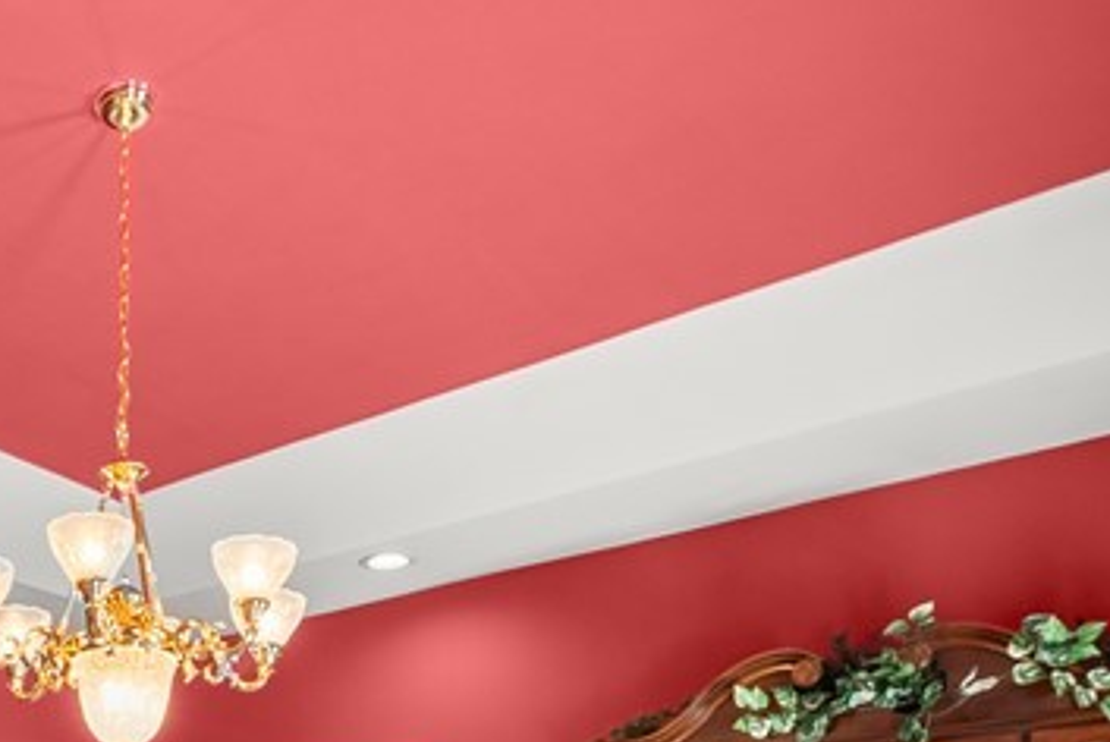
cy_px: 1003
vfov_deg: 26.0
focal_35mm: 43
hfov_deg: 40.8
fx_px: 1327
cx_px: 50
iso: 800
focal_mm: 14
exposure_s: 1/10
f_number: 7.1
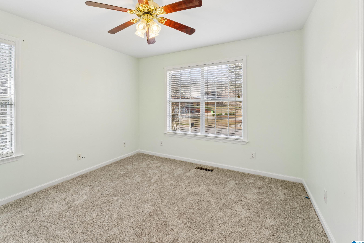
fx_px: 169
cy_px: 108
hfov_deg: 93.9
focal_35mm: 17
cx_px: 160
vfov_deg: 71.2
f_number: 13
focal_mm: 14.6
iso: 400
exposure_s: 1/30
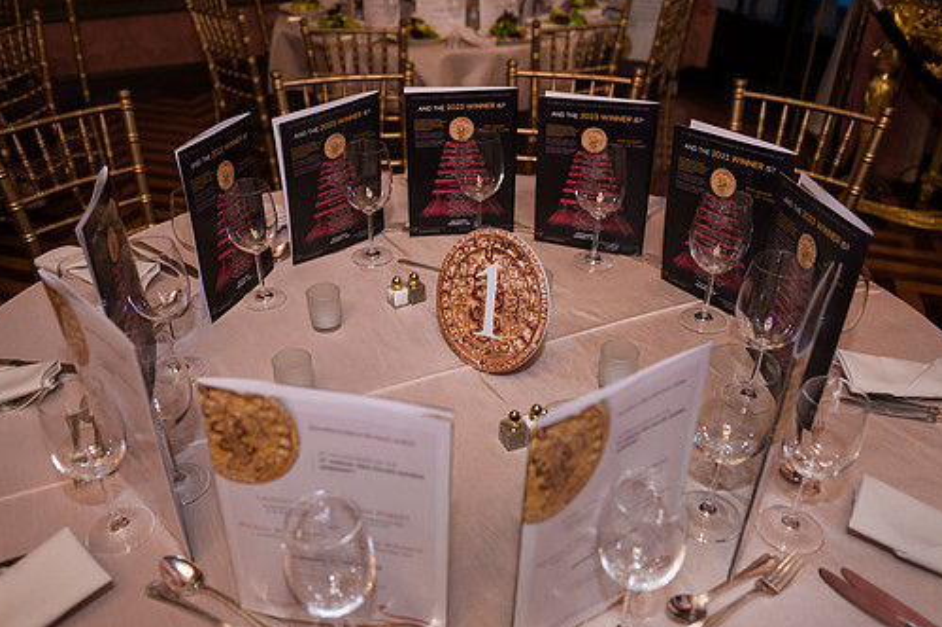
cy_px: 330
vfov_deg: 46.3
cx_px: 458
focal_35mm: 28
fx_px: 732
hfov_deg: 65.5
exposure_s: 1/200
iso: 1600
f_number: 3.2
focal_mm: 24
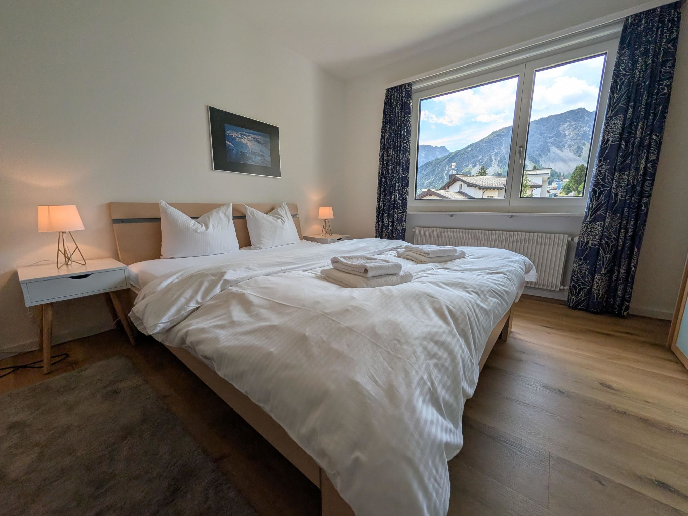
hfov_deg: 110.5
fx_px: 239
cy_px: 258
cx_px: 344
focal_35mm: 12
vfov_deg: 94.5
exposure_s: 1/976
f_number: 1.7
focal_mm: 2.02
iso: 38
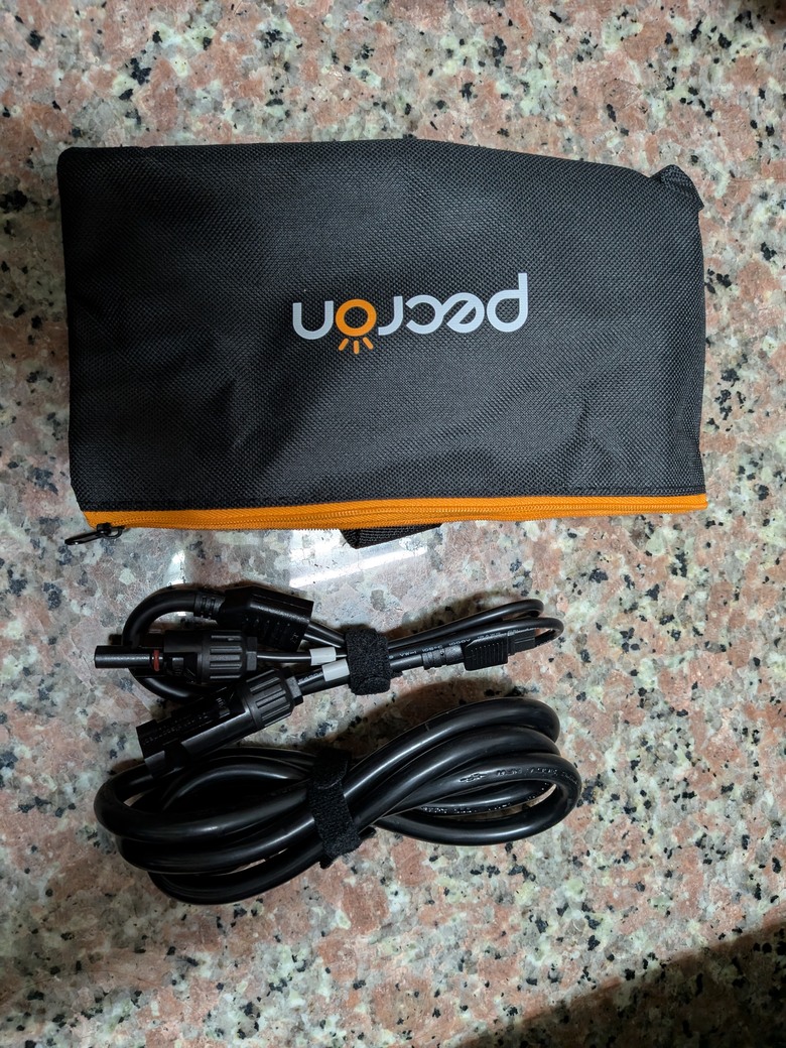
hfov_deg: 56.8
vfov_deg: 71.6
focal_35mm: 24
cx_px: 393
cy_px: 524
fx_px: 727
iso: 275
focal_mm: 4.53
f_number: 1.7
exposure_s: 1/40
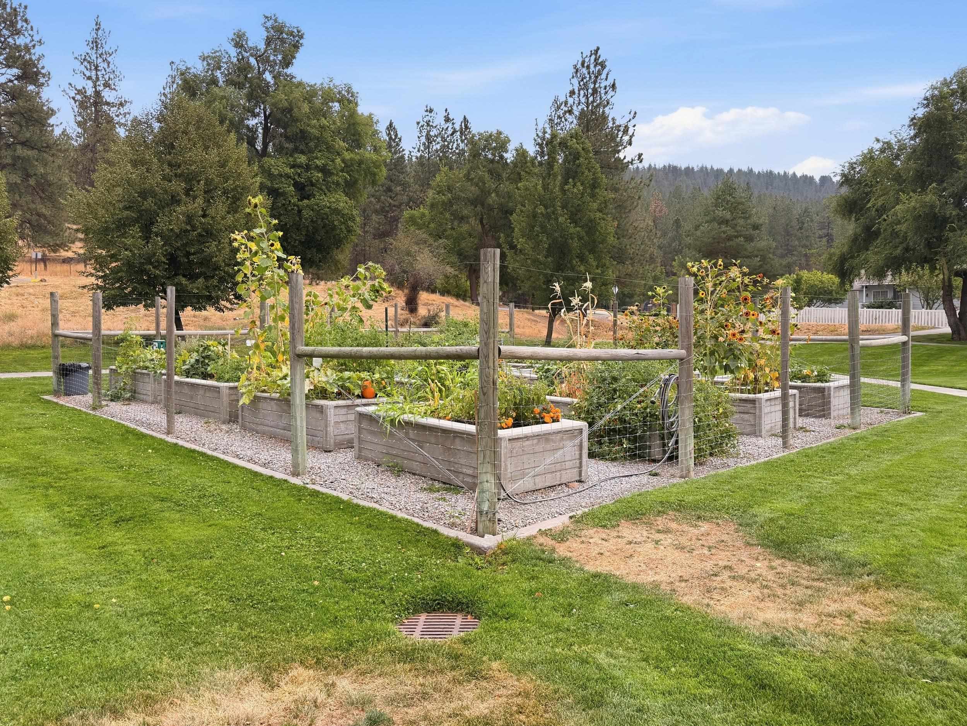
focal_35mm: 24
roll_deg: +0.7
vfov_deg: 56.8
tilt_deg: -2.5
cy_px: 363
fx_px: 670
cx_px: 484
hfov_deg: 71.6
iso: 100
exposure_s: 1/660
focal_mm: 6.8
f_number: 1.8
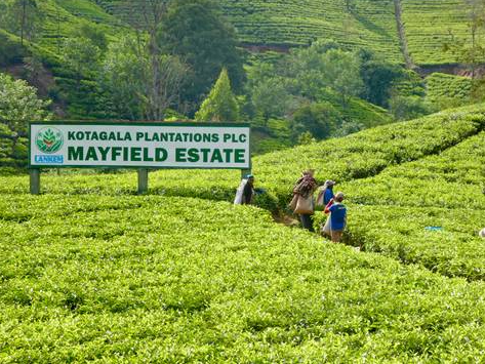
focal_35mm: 137
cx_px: 244
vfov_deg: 10.8
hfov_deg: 14.4
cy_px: 181
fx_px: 1920
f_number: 5.3
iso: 80
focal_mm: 24.2
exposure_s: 1/160
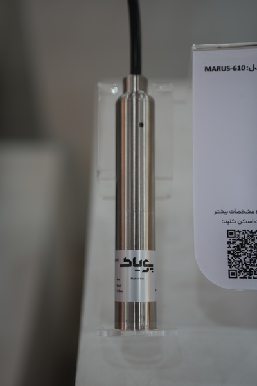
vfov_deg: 39.6
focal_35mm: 50
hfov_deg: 27.0
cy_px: 193
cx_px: 128
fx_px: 535
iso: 100
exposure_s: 1/60
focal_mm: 50
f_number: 1.8
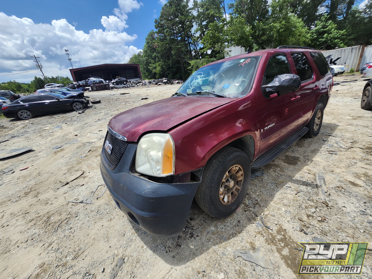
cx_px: 186
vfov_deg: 89.9
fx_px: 140
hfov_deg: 106.2
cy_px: 140
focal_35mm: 13
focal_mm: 1.74
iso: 40
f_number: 2.2
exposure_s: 1/1714
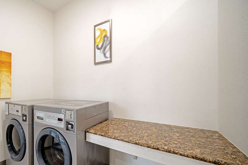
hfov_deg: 95.5
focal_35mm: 16
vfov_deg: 73.5
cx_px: 99
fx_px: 110
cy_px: 92
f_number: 10
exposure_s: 1
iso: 200
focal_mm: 13
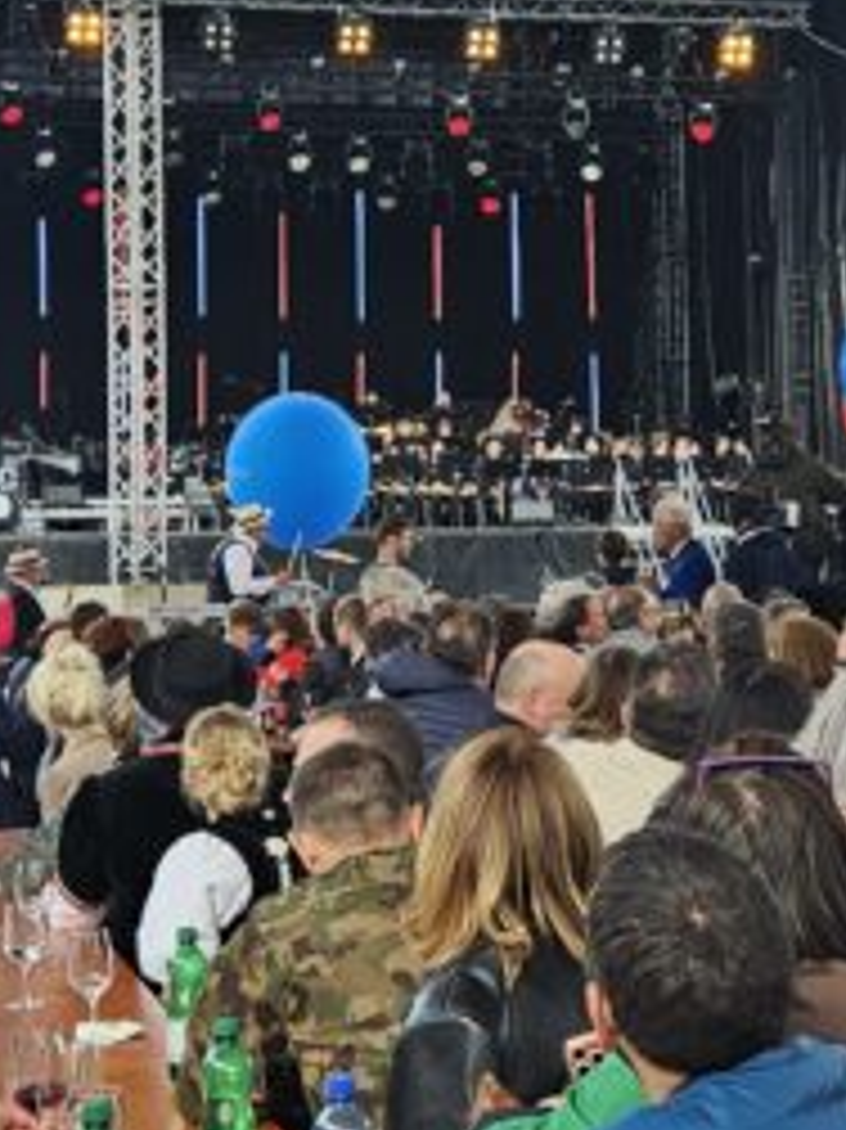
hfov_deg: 15.6
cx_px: 639
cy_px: 369
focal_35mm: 94
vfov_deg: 20.8
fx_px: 3066
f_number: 1.8
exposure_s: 1/338
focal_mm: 5.4
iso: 25
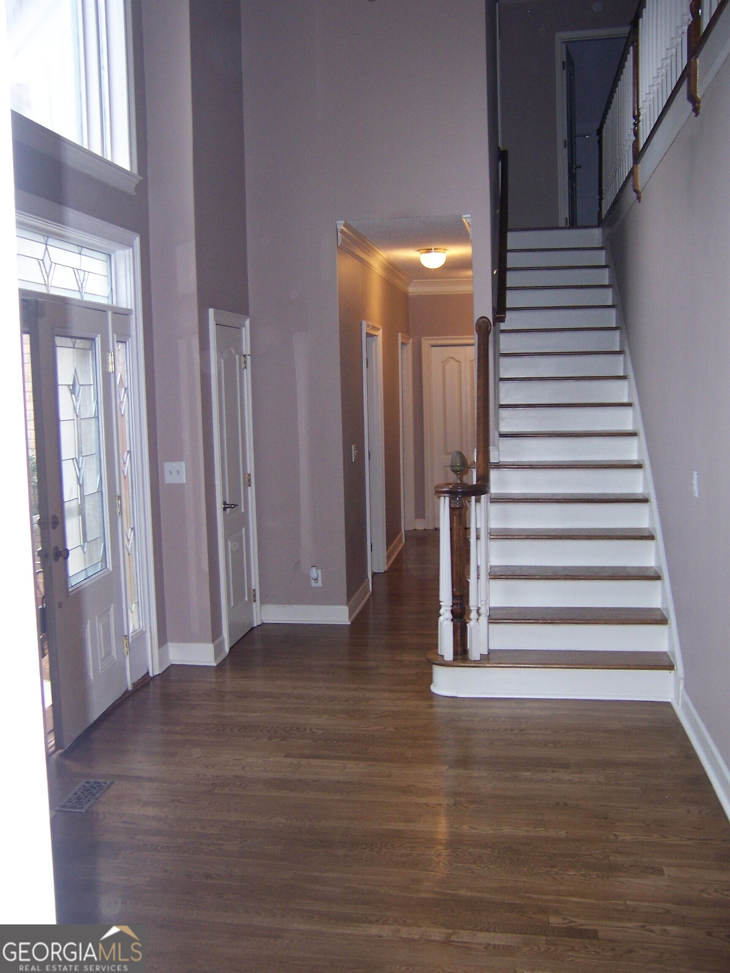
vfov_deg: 55.4
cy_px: 486
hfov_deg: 42.9
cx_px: 365
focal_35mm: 33
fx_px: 928
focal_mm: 5.5
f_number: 2.8
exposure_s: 1/60
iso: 140
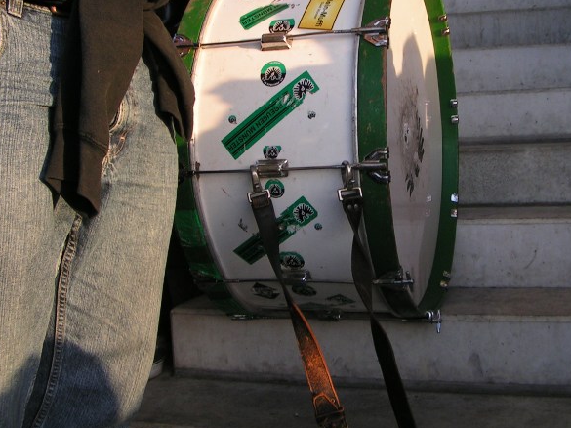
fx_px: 857
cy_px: 149
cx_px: 316
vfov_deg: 27.9
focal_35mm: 52
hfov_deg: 36.8
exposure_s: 1/100
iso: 50
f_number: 4
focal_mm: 5.8
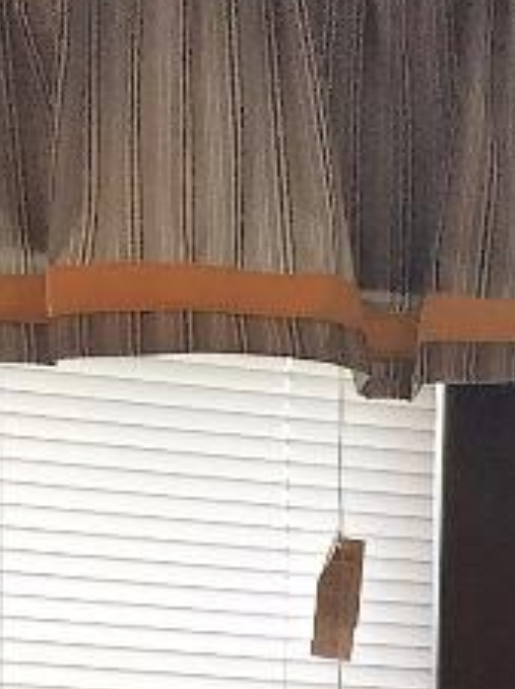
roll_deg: -4.4
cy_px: 1506
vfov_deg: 9.7
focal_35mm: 185
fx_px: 3677
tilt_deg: -6.7
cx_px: 923
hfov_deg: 7.8
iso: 40
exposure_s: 1/60
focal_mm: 4.15
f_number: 2.2
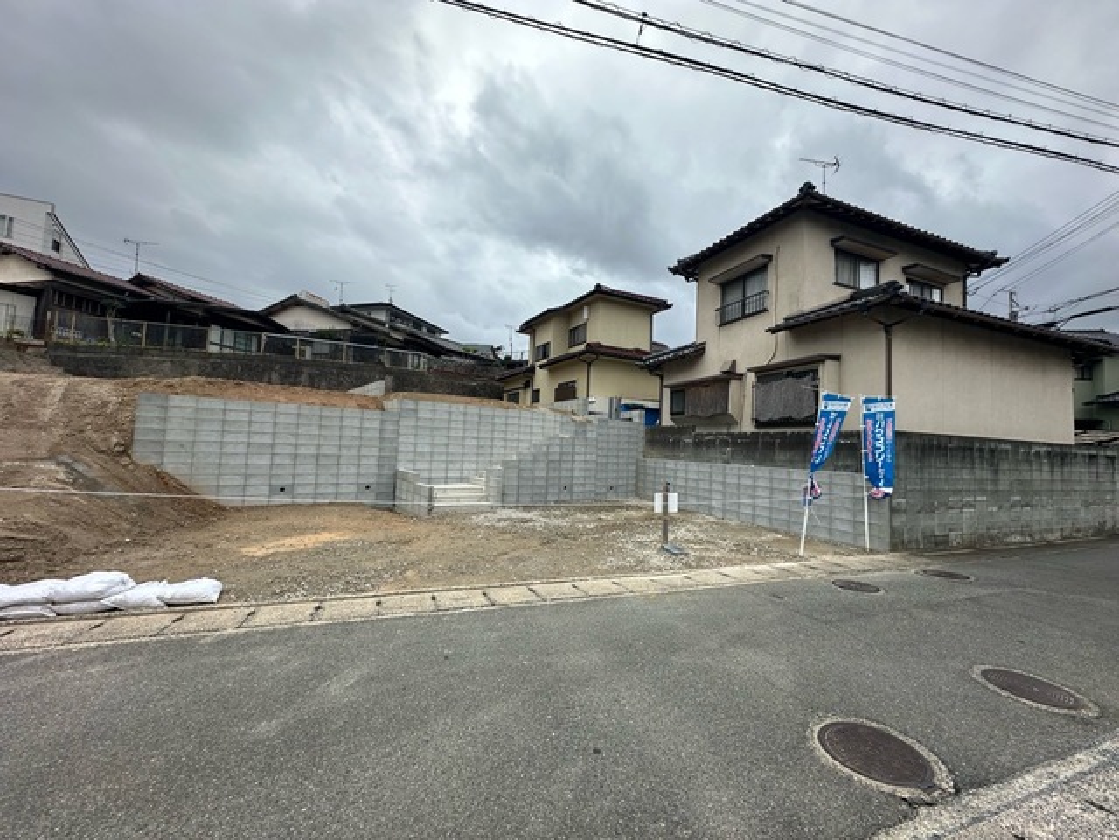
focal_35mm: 14
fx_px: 453
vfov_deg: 85.7
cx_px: 560
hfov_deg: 102.1
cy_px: 420
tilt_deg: +2.8
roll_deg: -2.8
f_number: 2.2
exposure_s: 1/682
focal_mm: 2.22
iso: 40
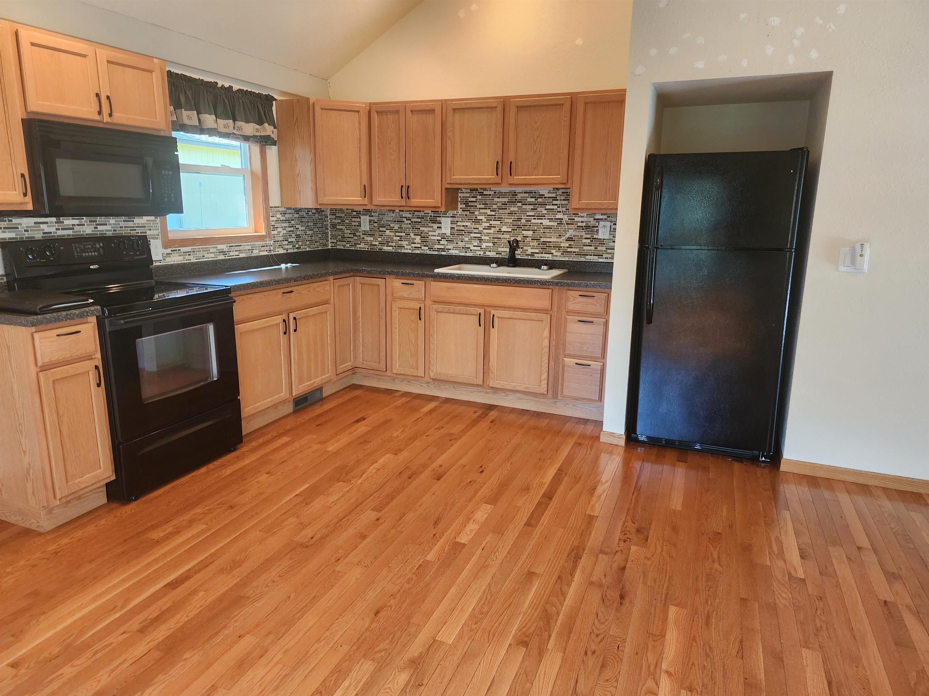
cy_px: 348
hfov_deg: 73.9
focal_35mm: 23
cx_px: 464
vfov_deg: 58.9
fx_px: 617
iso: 320
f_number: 1.8
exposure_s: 1/120
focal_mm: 6.4
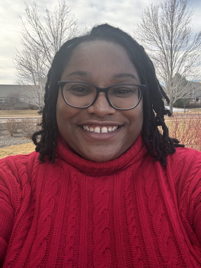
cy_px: 134
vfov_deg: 60.0
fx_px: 232
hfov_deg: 46.8
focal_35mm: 30
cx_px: 100
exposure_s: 1/142
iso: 32
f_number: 1.9
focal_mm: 2.69
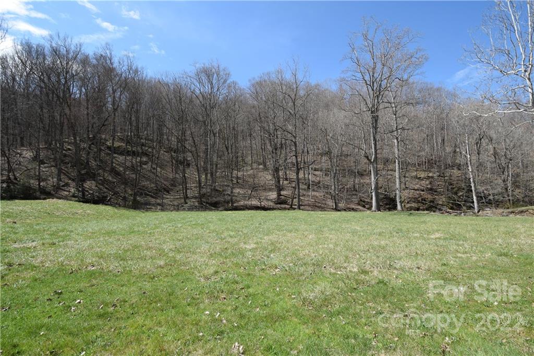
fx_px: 222
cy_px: 178
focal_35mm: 15
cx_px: 267
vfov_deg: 77.3
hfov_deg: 100.4
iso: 200
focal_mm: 10
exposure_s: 1/250
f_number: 8
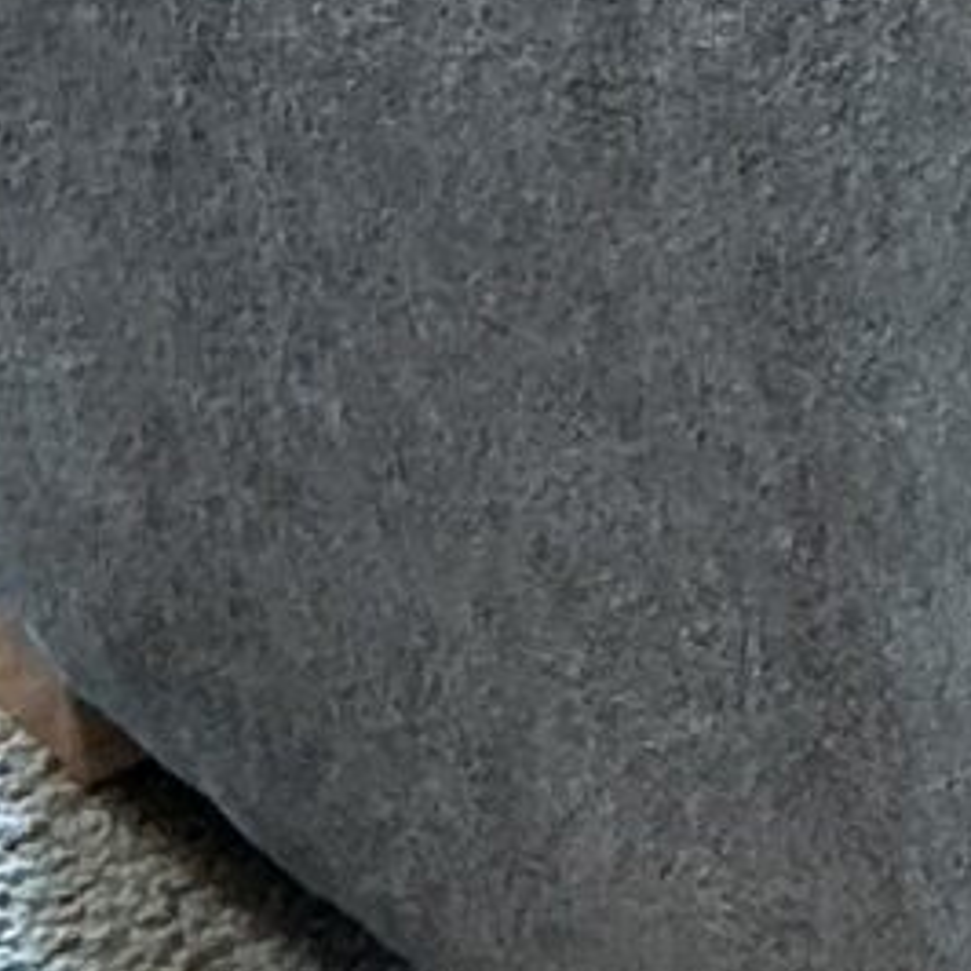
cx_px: 1895
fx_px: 7839
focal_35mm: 247
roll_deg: -4.2
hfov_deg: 6.9
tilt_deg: -30.5
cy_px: -405
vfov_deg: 7.0
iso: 125
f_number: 1.8
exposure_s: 1/60
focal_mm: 3
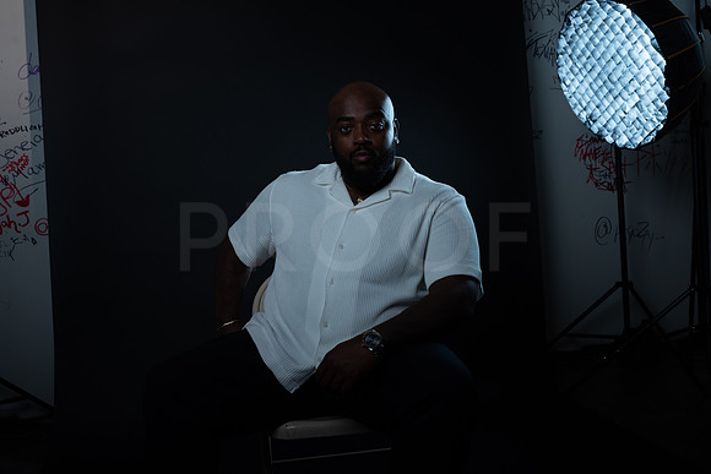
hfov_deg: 54.4
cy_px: 237
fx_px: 691
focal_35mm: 35
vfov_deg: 37.9
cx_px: 356
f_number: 5.6
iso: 500
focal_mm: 35
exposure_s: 1/250
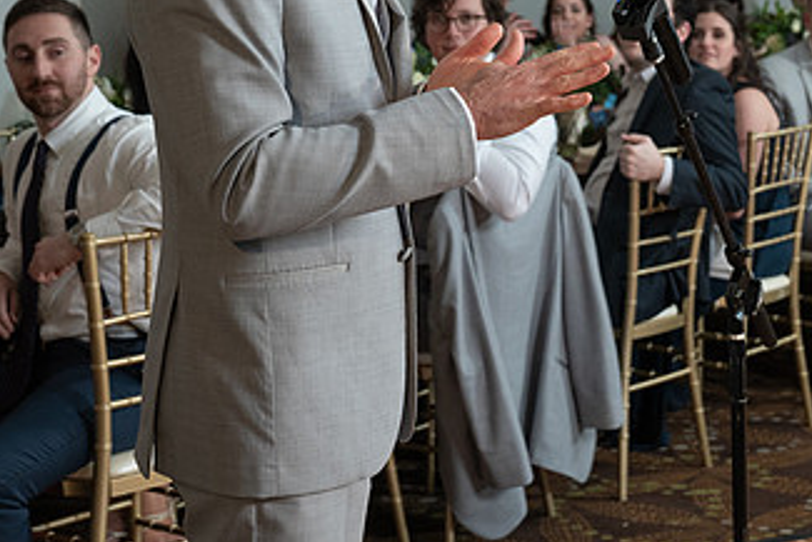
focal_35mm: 87
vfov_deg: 15.6
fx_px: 1963
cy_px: 103
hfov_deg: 23.2
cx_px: 593
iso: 2000
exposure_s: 1/200
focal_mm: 48
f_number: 5
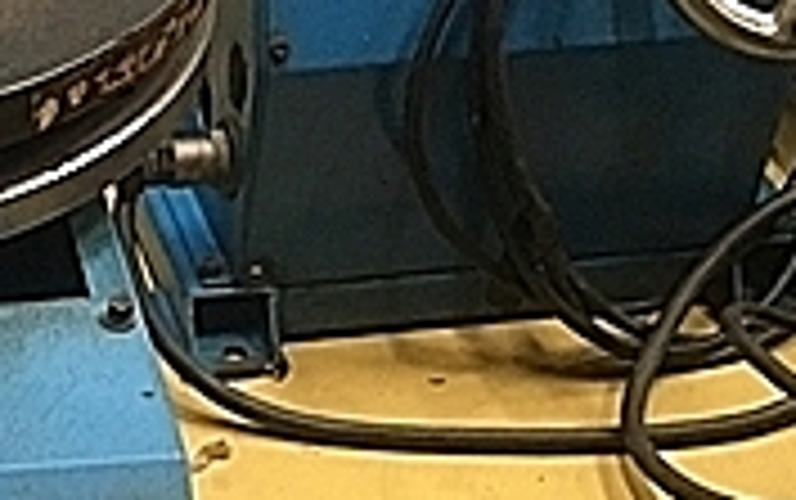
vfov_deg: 11.4
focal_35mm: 111
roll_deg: +1.3
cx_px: -171
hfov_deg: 17.8
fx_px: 2410
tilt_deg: -43.3
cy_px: 725
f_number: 2.2
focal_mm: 4.15
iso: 200
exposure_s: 1/24
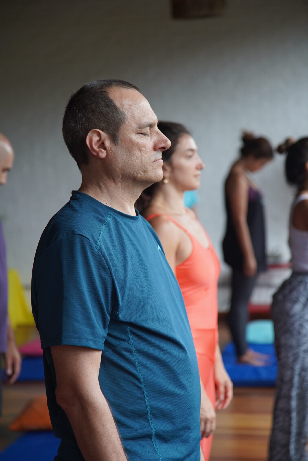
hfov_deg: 13.0
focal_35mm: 105
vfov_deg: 19.5
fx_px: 1347
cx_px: 154
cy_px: 230
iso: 2000
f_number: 4
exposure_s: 1/160
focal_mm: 105
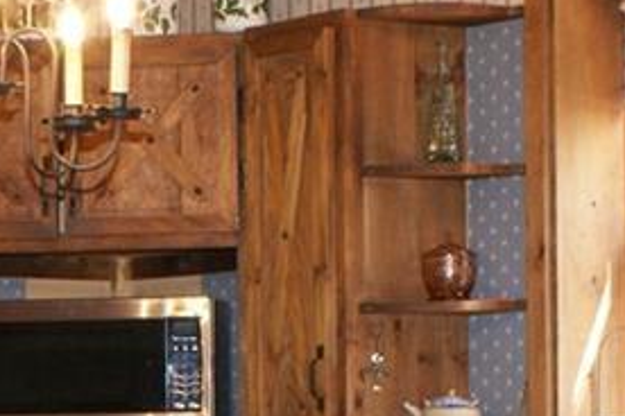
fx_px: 2708
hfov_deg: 13.0
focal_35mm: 156
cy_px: 619
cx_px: 34
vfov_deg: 8.6
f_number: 5
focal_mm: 28
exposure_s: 1/60
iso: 400
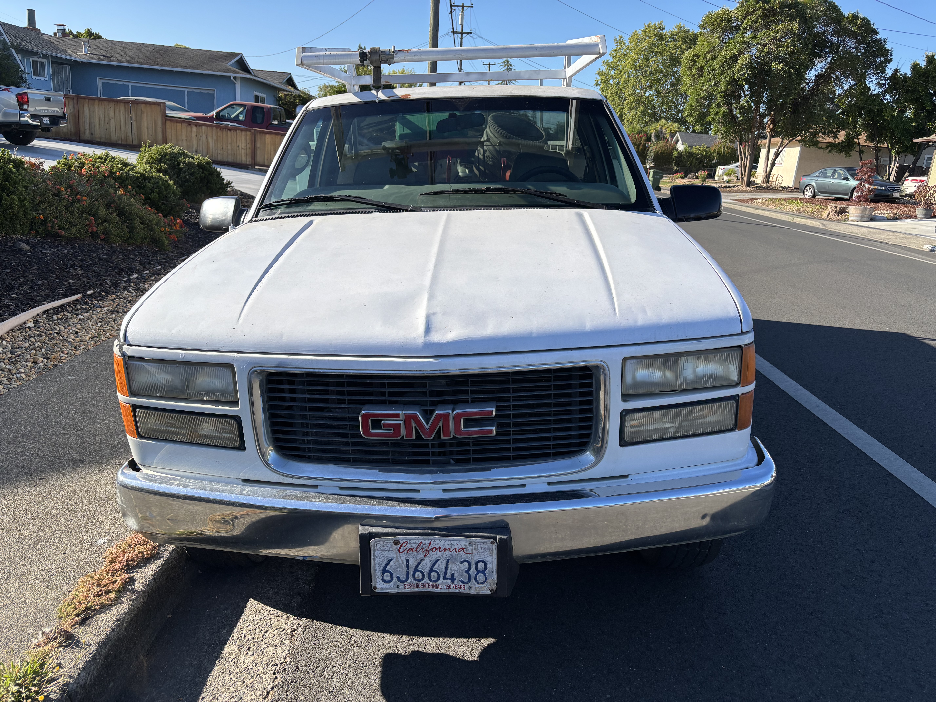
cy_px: 351
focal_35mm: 26
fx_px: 703
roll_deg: -4.9
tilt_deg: -16.6
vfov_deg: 53.1
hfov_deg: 67.3
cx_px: 468
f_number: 1.6
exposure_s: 1/2342
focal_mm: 5.96
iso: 50
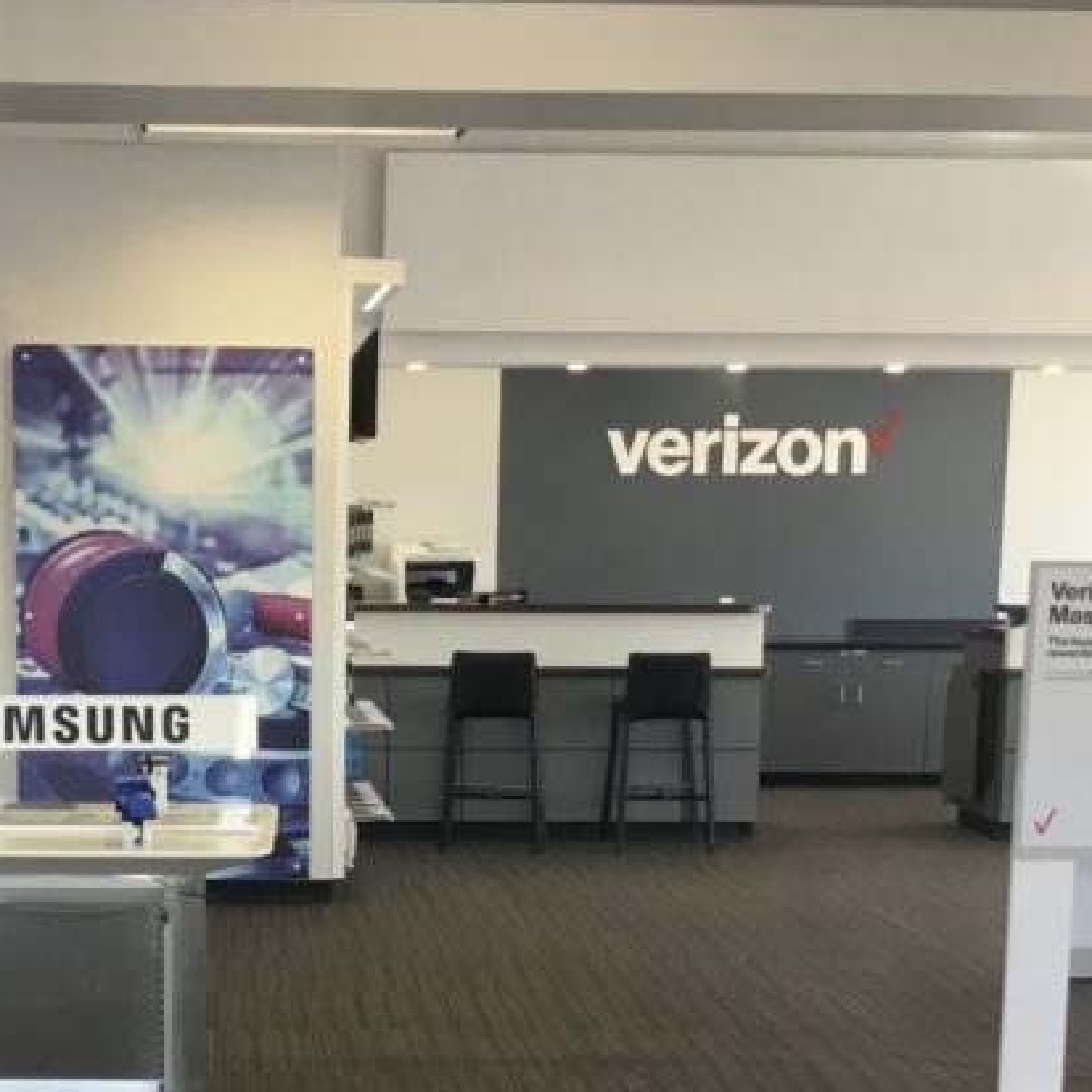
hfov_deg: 25.1
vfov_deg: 24.9
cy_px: 886
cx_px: 270
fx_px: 2427
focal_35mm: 68
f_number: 2.4
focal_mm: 3.3
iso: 32
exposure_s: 1/40
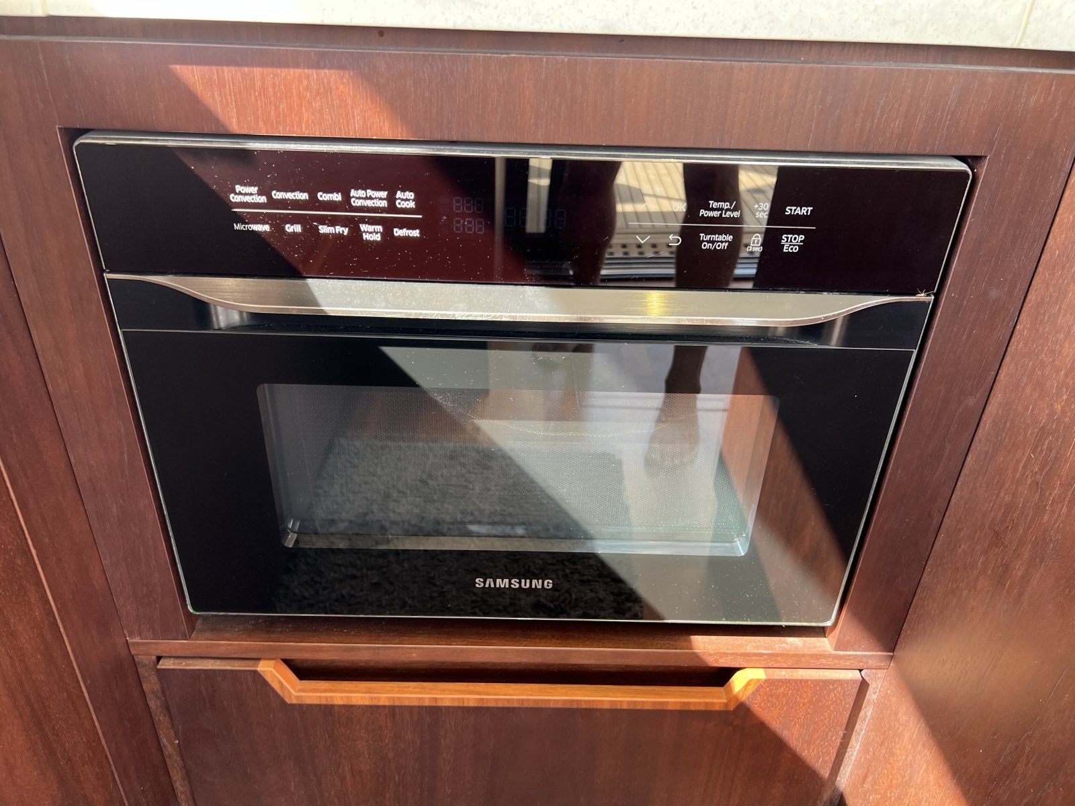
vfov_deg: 53.1
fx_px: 807
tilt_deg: -30.0
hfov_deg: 67.3
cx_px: 538
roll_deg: -0.4
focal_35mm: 26
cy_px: 403
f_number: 1.5
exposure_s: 1/121
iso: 125
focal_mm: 5.7
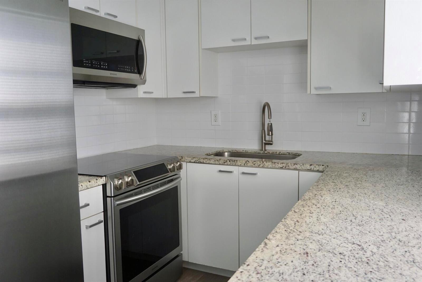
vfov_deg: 43.7
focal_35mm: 30
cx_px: 211
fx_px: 352
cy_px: 141
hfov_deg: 61.9
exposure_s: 1/60
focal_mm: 20
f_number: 4
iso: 500
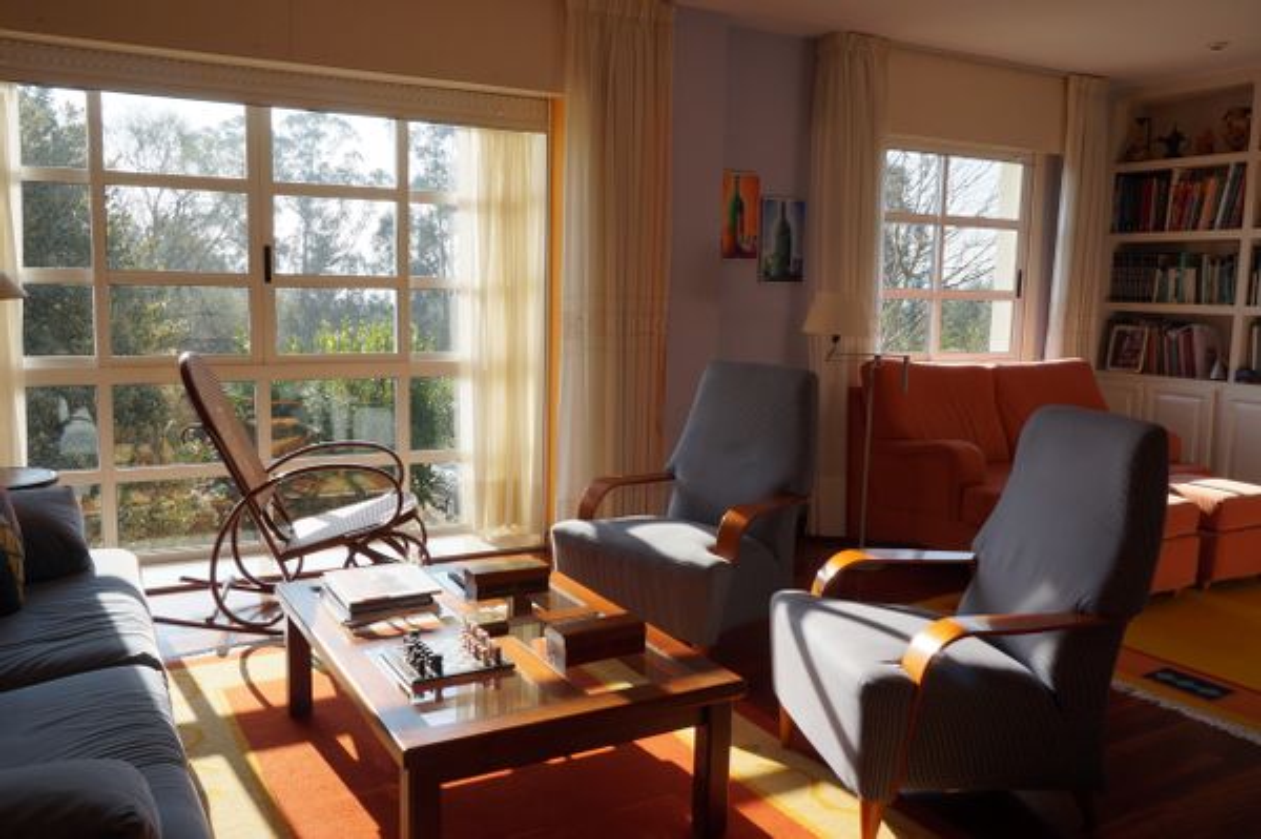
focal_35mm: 30
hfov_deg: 62.0
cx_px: 630
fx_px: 1050
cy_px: 420
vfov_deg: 43.5
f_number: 11
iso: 200
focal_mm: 20
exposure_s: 1/125
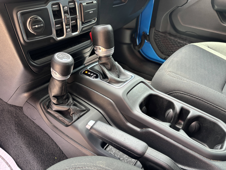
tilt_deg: -37.1
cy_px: 85
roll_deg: -4.6
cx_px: 113
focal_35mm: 26
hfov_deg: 67.3
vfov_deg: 53.1
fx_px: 170
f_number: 1.6
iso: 125
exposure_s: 1/79
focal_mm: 5.96
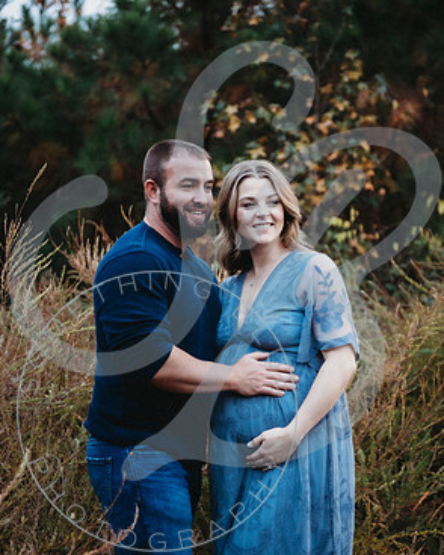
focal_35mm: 69
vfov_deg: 27.5
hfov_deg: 22.2
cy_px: 296
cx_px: 225
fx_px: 1132
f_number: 2.8
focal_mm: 60
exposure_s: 1/250
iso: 400
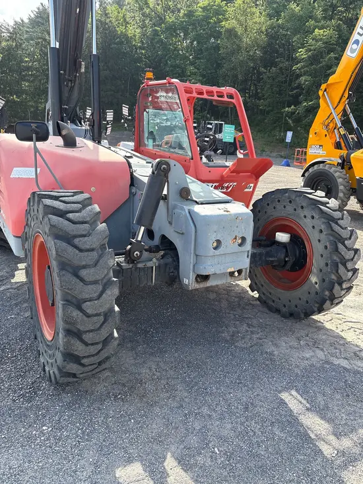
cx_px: 182
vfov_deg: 67.3
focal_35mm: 26
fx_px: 363
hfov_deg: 53.1
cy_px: 242
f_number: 1.6
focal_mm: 5.96
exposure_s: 1/973
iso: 64
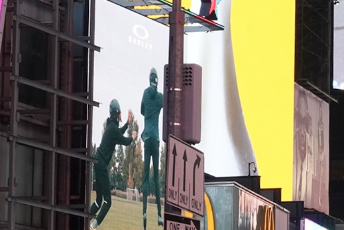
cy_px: 204
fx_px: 2207
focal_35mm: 231
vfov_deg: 5.9
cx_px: 593
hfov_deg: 8.6
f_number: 14
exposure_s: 1/100
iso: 2000
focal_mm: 60
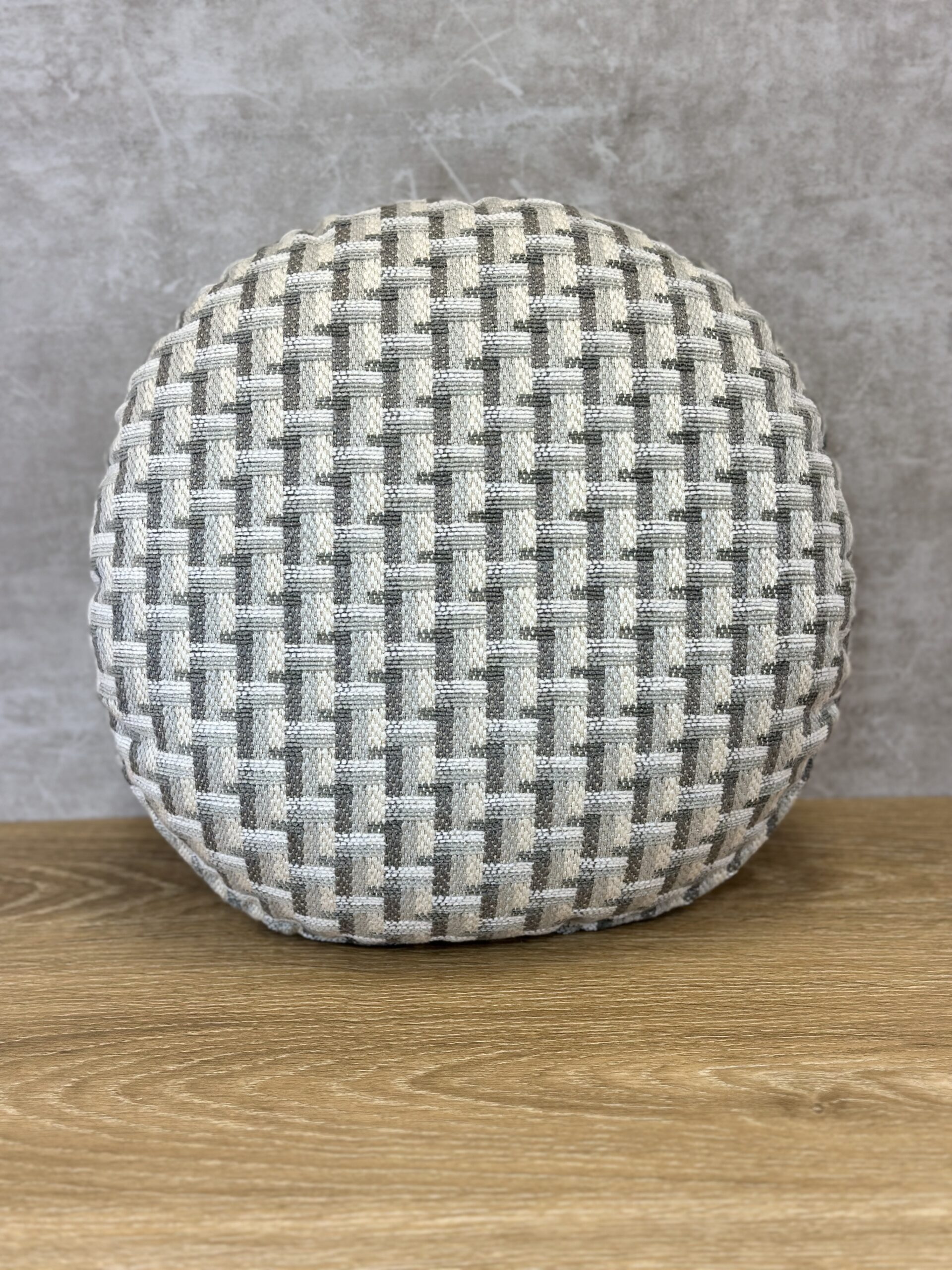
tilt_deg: -18.5
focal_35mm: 48
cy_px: 635
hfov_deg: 30.3
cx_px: 476
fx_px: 1760
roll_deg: +2.3
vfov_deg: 39.7
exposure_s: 1/211
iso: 80
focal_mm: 6.86
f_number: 1.78
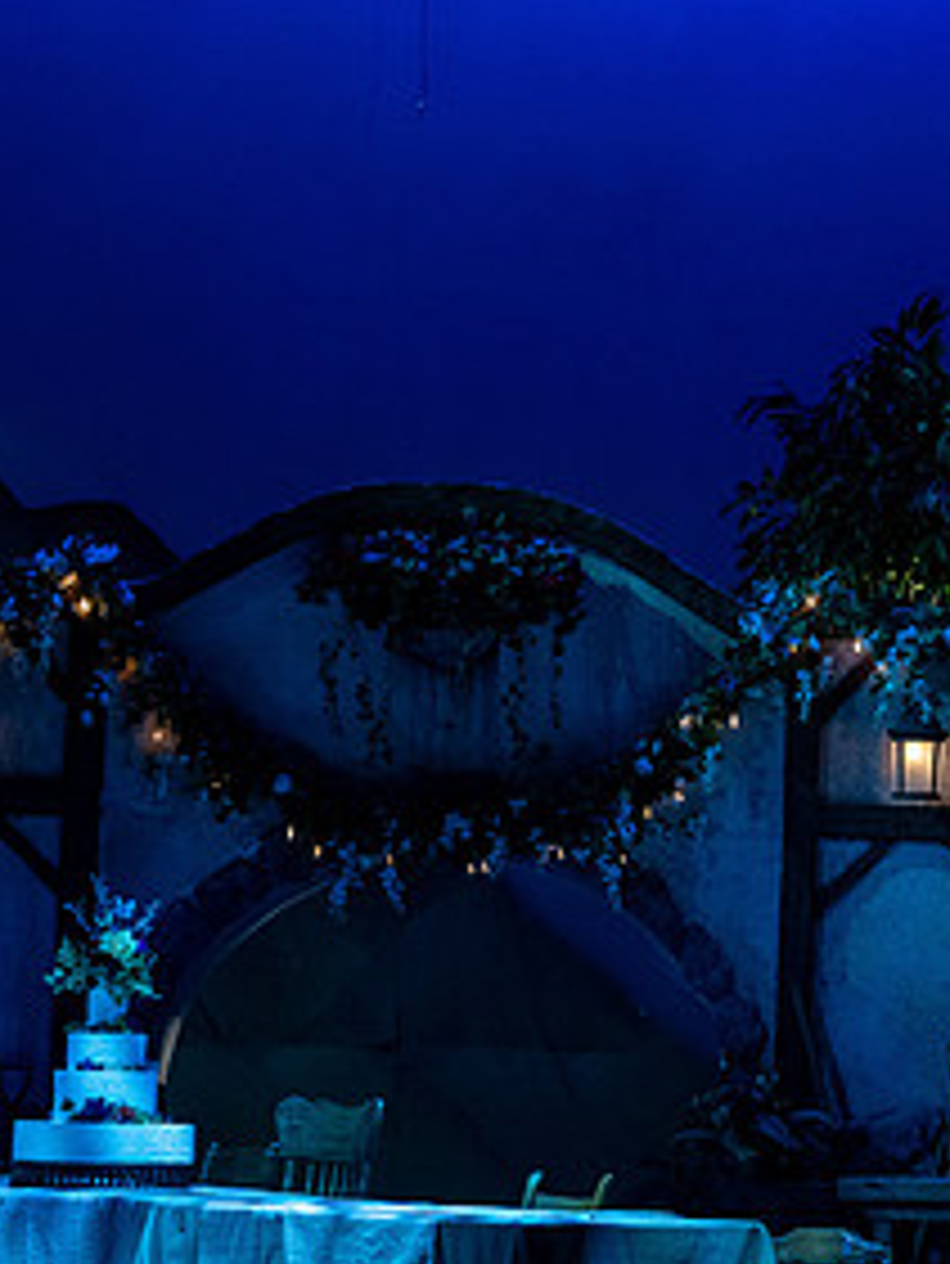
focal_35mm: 139
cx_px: 1081
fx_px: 5082
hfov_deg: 10.5
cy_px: 628
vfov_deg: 14.2
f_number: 5
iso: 1600
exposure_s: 1/160
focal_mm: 70
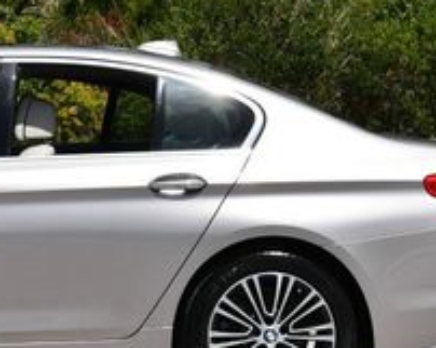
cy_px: 67
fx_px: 1997
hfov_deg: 12.2
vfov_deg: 9.9
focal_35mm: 155
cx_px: -97
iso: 100
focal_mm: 26
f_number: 9
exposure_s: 1/320
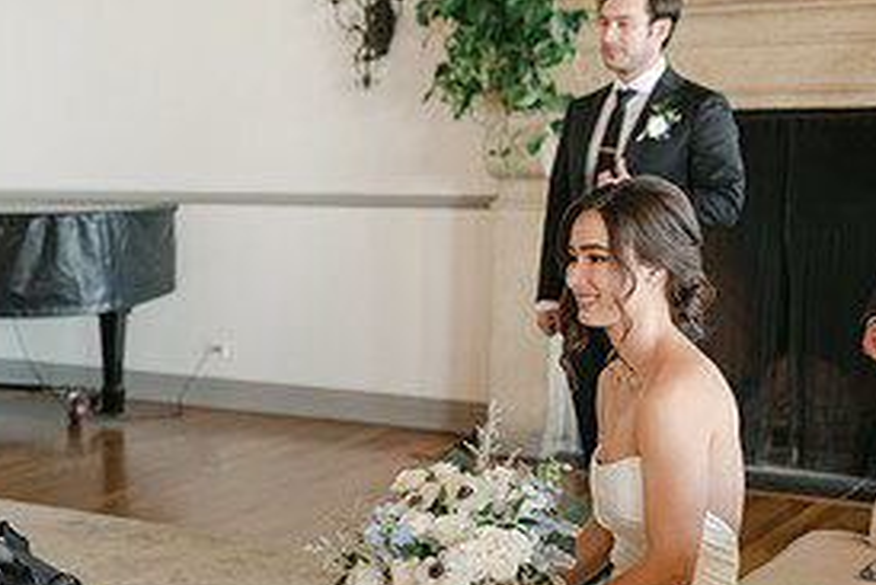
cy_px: 433
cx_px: 13
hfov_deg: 26.0
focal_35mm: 74
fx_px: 1802
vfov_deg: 18.3
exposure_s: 1/125
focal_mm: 35
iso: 220
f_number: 2
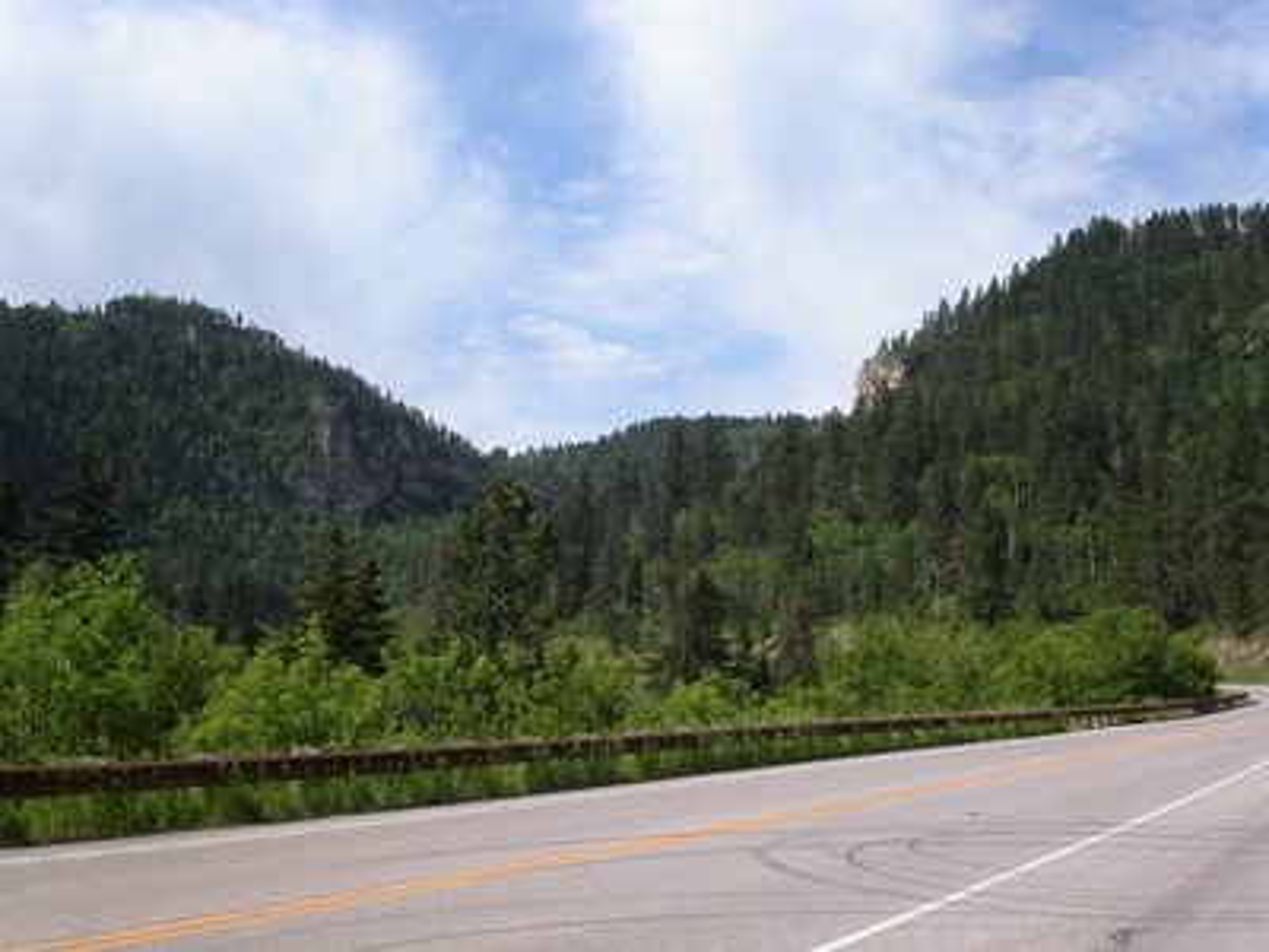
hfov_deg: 38.2
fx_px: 1833
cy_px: 476
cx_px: 634
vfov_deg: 29.1
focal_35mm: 50
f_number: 8
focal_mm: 10.3
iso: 100
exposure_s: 1/350
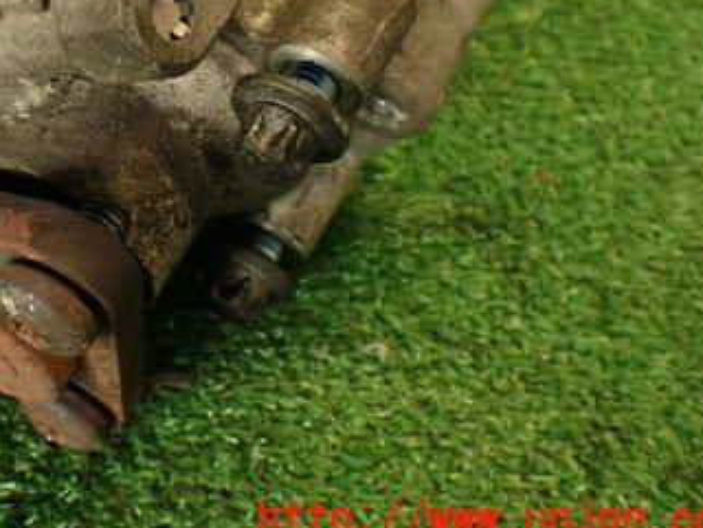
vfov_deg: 23.8
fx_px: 1219
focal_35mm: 60
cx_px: 94
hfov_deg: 31.0
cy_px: 53
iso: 250
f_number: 2.4
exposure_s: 1/30
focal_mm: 5.79
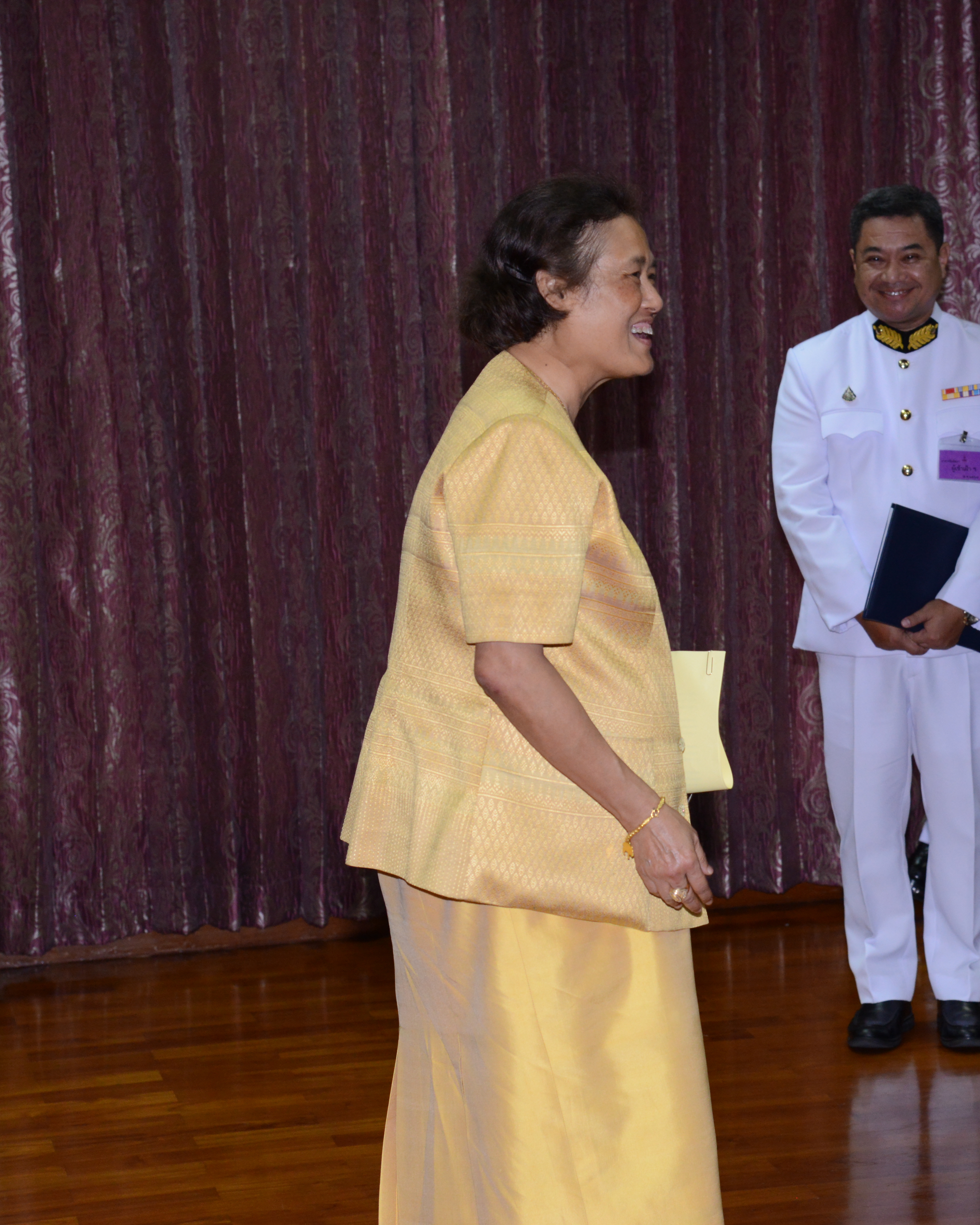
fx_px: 3372
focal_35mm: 93
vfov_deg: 20.6
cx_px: 733
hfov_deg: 16.5
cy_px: 612
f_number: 5.6
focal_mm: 66
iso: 1600
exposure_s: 1/125
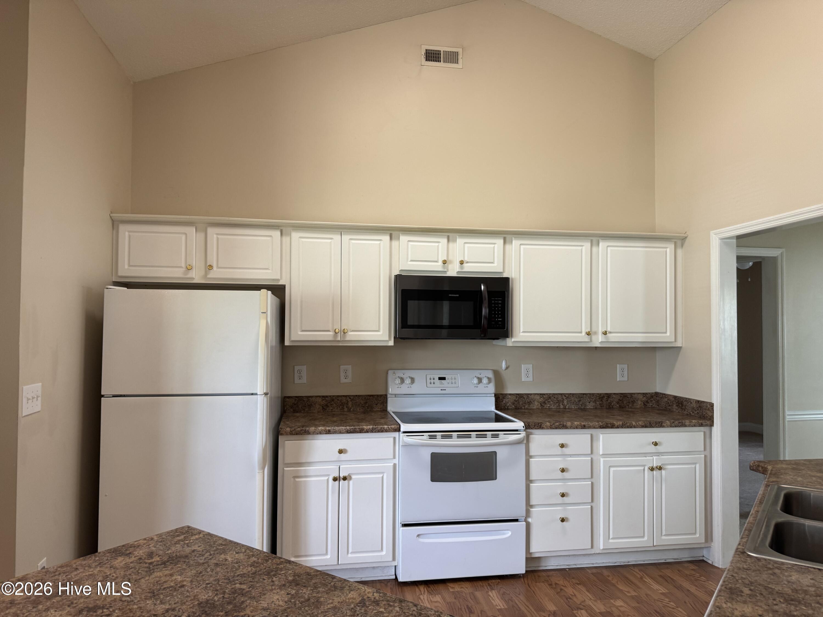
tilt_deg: +4.9
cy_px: 308
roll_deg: +0.6
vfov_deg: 56.8
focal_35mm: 24
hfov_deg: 71.6
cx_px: 412
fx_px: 571
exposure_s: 1/60
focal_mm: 6.76
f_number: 1.78
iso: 125
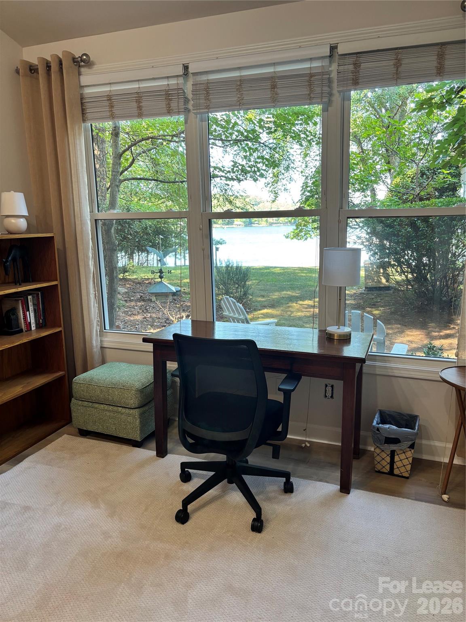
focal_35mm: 26
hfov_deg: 53.1
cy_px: 311
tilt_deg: -10.4
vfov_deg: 67.3
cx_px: 233
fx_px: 467
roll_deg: +1.3
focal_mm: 5.96
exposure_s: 1/60
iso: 80
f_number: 1.6
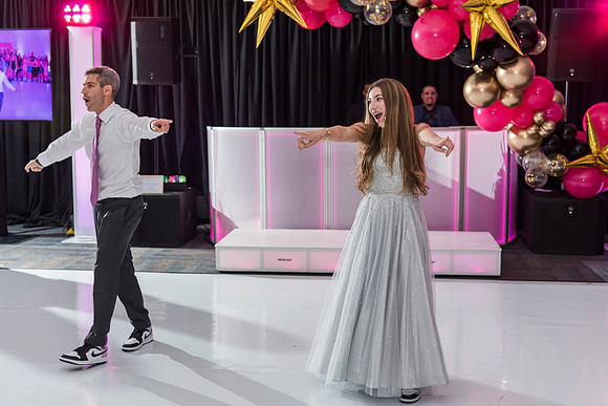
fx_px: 811
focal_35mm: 48
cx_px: 304
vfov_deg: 28.1
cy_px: 203
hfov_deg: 41.1
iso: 1000
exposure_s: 1/100
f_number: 4.5
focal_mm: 48
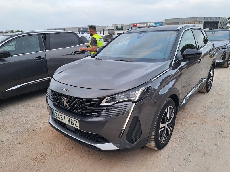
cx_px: 115
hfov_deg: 71.6
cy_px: 86
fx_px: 159
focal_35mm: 24
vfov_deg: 56.8
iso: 50
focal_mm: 5.23
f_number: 1.8
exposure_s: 1/100
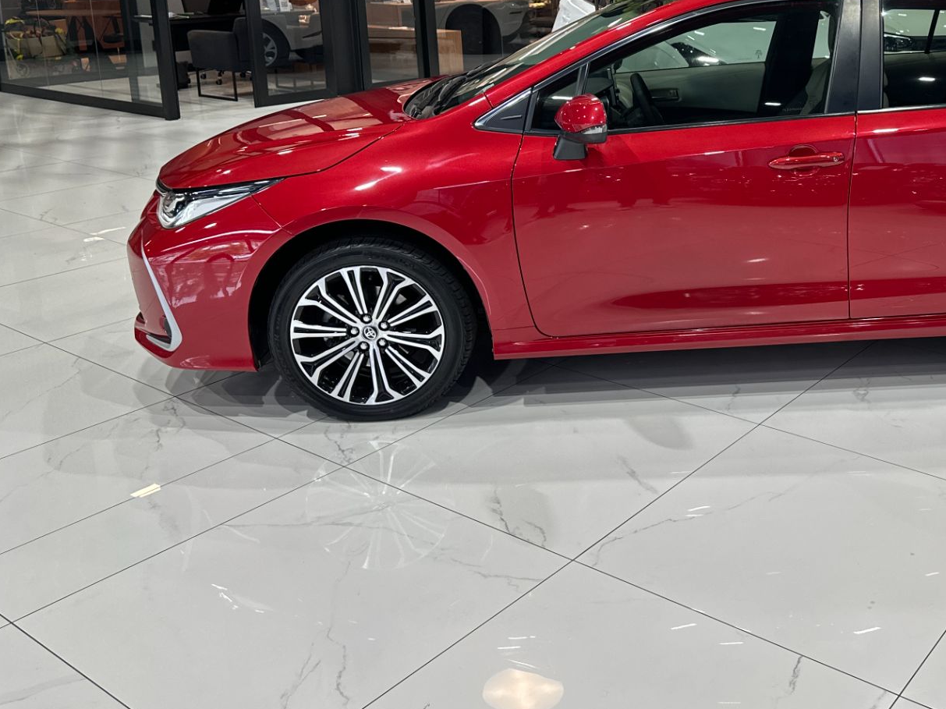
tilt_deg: -13.5
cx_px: 741
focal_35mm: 38
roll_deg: -0.2
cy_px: 178
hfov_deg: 46.7
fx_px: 1038
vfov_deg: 36.8
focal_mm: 6.86
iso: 160
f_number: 1.78
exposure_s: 1/120
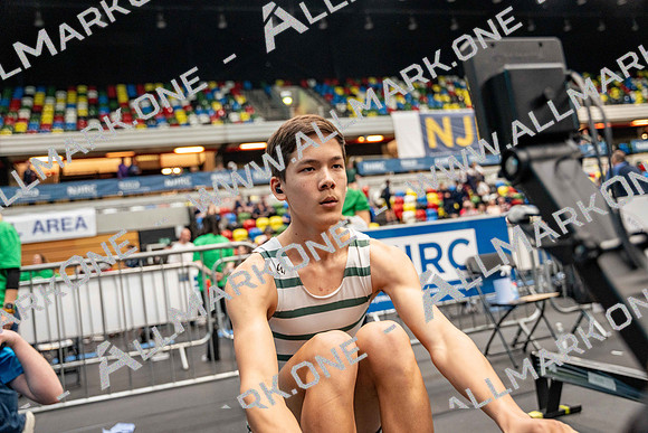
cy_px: 216
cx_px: 324
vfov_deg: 40.2
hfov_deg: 57.5
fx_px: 591
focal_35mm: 33
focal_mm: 32.8
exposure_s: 1/200
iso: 2000
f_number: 2.8
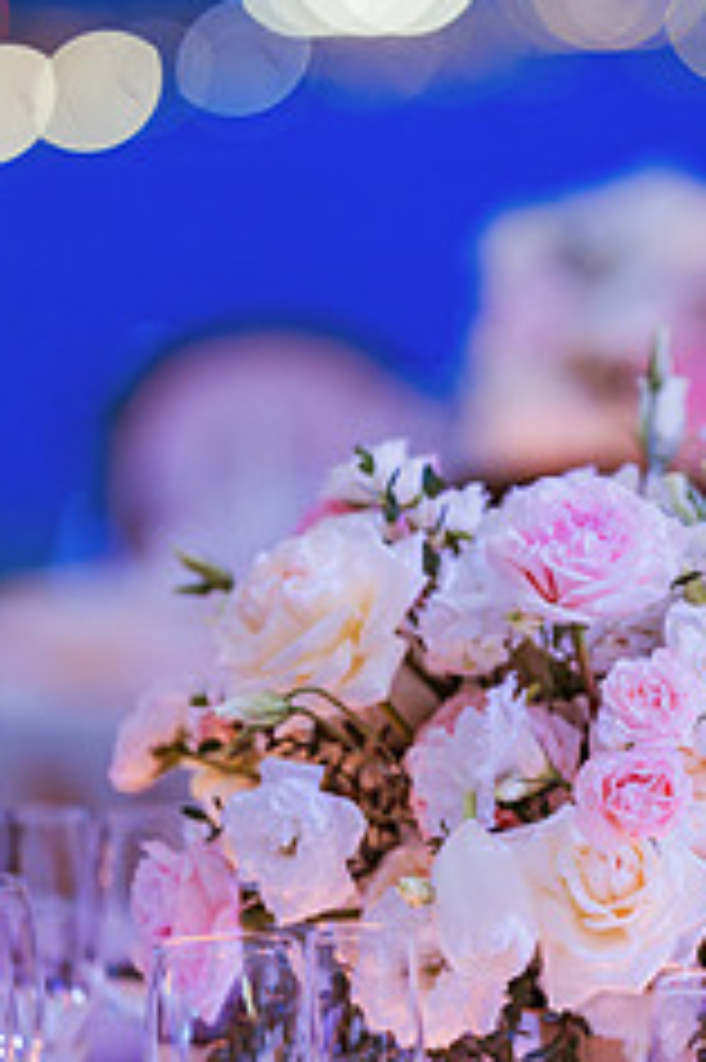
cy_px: 675
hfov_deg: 5.3
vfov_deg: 8.0
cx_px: 609
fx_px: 7571
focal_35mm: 257
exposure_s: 1/40
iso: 640
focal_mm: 135
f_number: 1.8
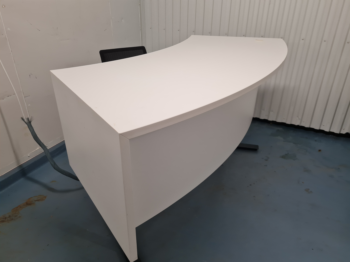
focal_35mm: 26
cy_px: 131
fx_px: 263
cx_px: 175
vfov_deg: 53.1
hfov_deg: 67.3
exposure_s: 1/100
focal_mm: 5.4
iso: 125
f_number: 1.8
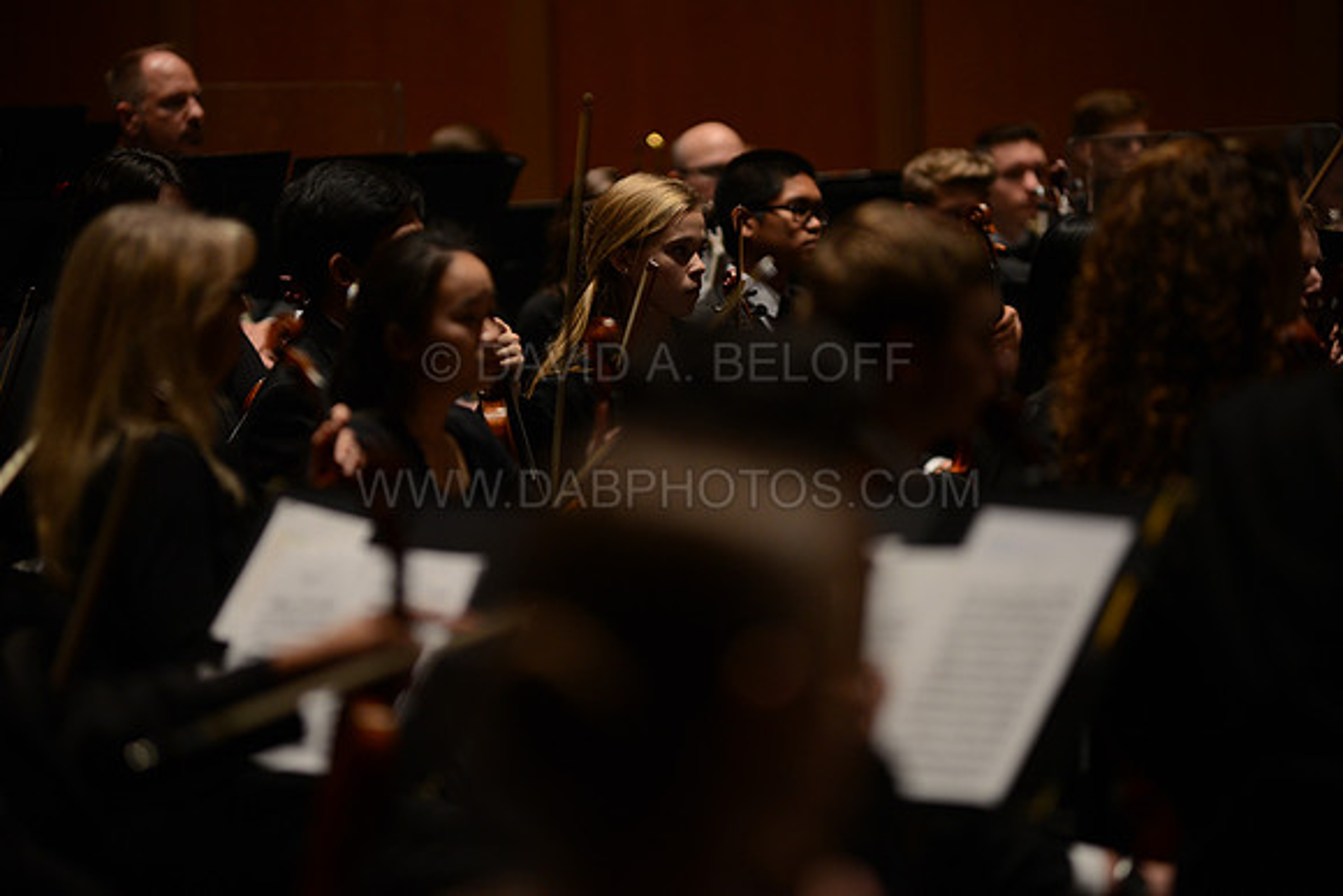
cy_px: 448
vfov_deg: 6.9
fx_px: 7463
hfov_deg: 10.3
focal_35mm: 200
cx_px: 672
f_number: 2.8
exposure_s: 1/250
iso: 1600
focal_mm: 200
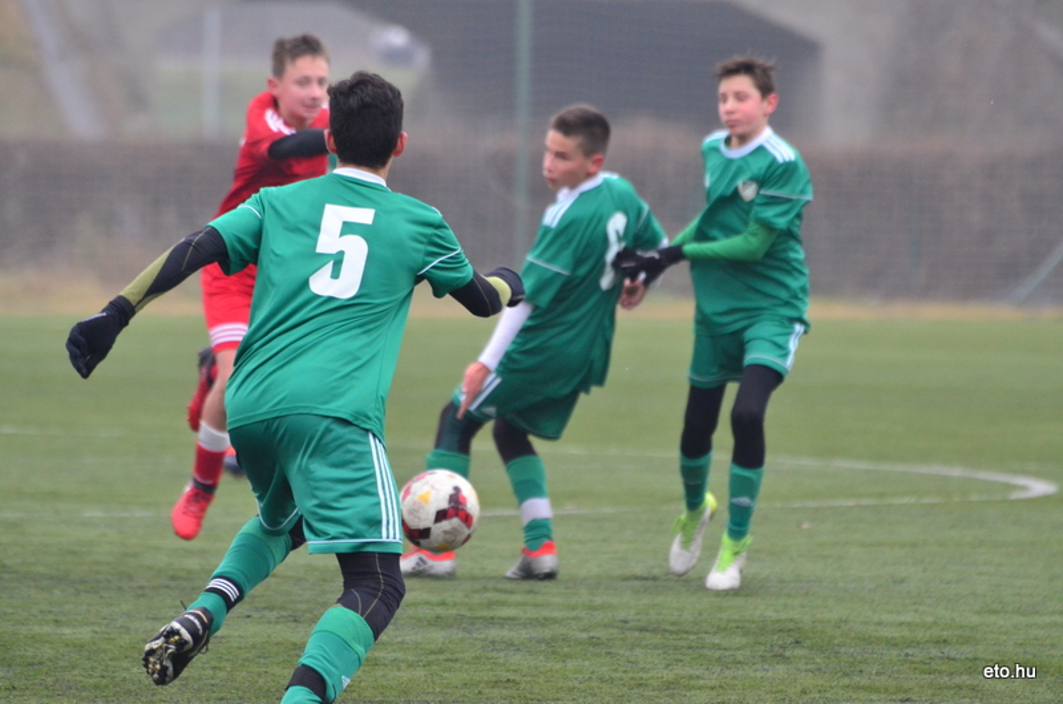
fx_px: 13261
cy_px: 352
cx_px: 532
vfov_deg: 3.0
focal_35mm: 450
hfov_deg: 4.6
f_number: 6.3
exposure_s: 1/640
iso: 1600
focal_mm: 300
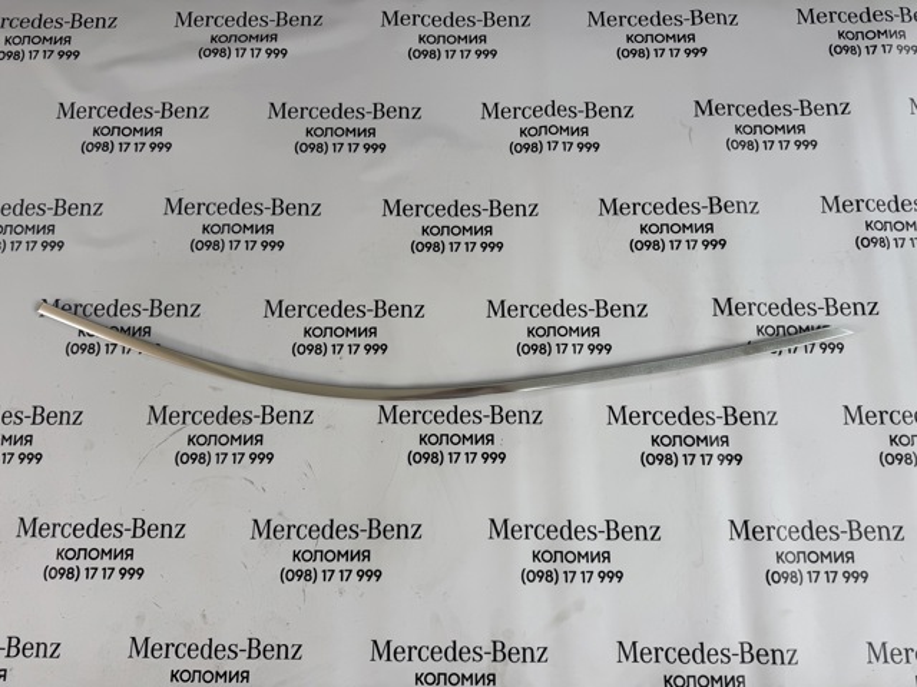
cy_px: 344
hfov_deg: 71.6
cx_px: 458
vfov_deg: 56.8
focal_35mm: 24
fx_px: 636
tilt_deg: -81.0
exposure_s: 1/100
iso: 64
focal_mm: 6.76
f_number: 1.78
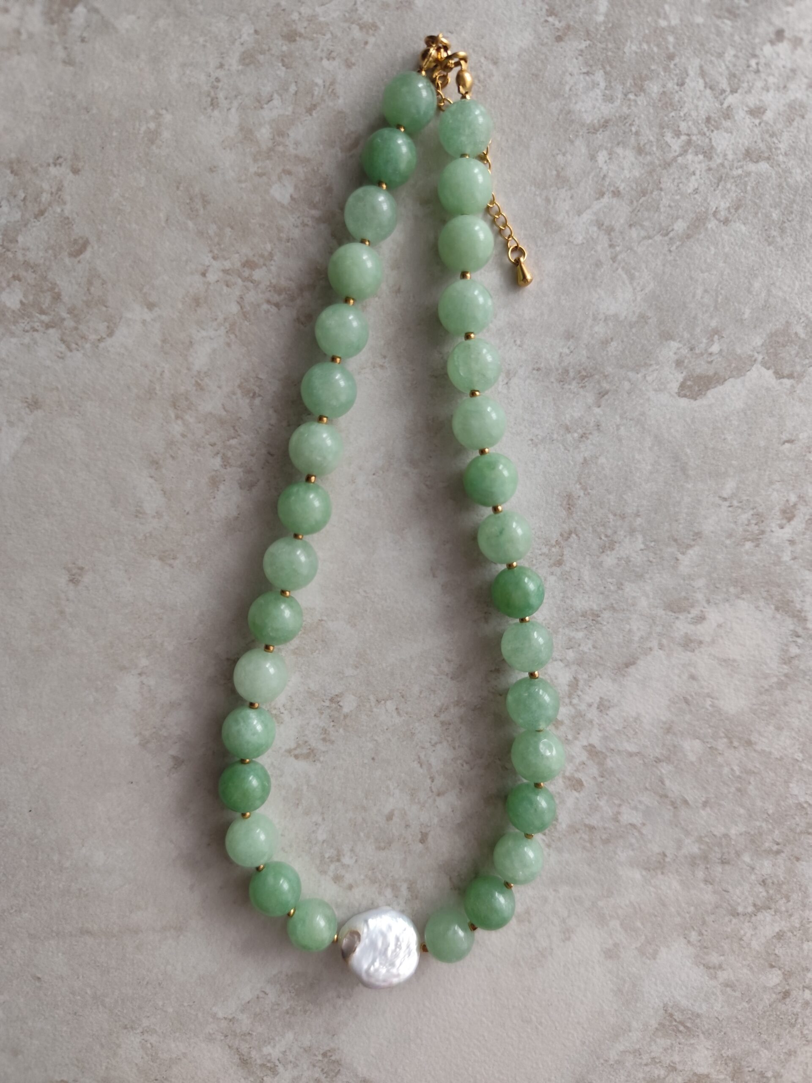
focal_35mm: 23
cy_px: 542
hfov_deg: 58.9
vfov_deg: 73.9
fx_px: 719
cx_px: 406
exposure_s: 1/50
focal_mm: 6.19
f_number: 1.65
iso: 1250
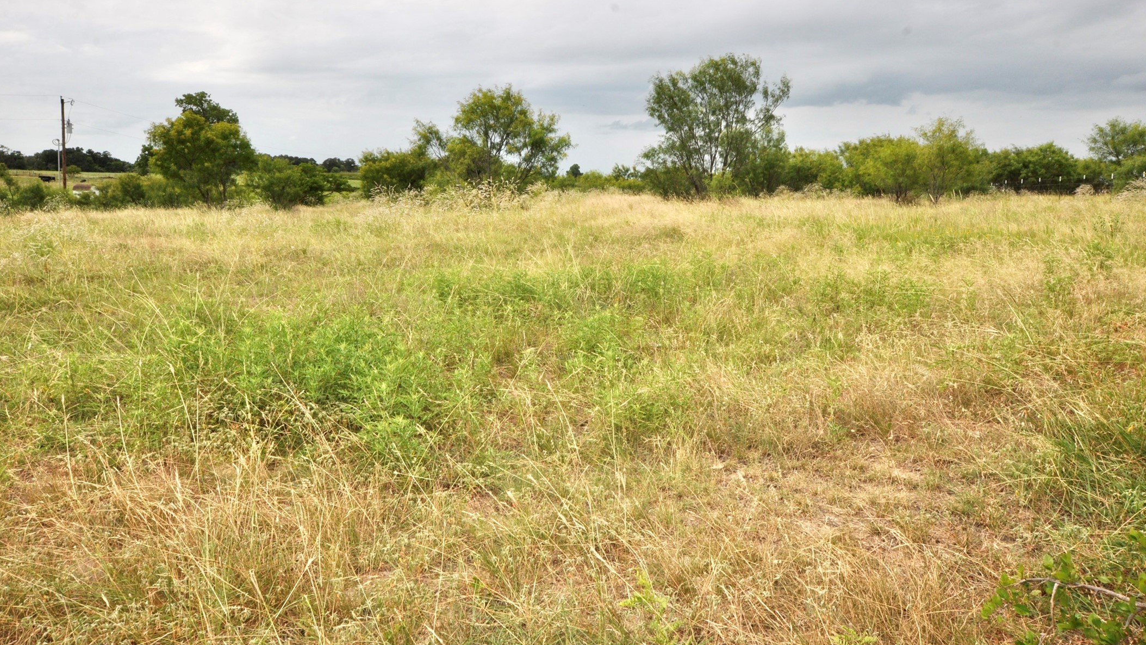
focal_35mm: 28
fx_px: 837
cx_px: 579
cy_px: 312
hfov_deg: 68.8
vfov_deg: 42.1
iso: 200
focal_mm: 17
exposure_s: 1/200
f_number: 16
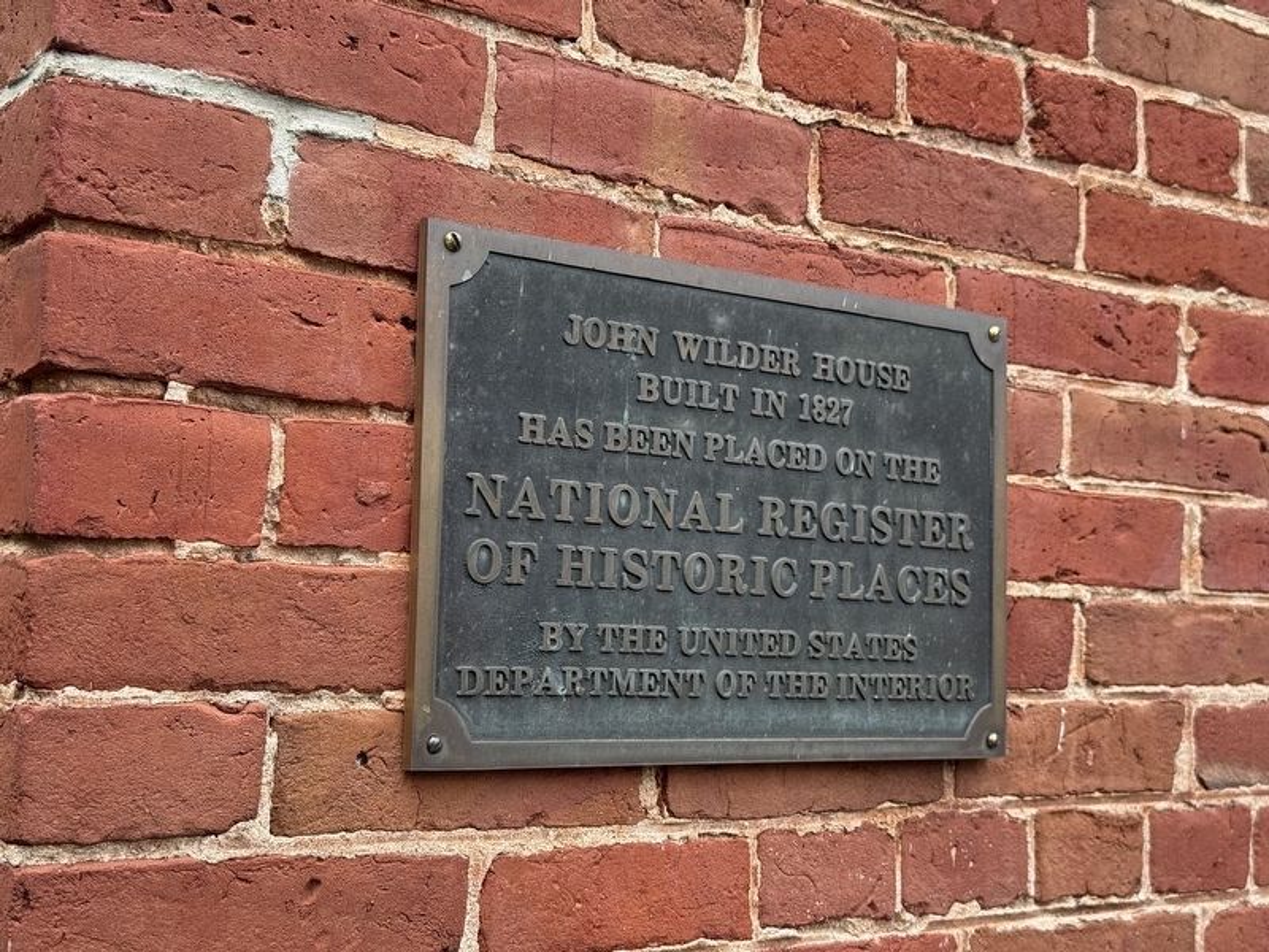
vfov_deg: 30.3
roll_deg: -2.0
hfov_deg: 39.7
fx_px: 1760
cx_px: 634
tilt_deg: +4.0
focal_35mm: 48
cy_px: 476
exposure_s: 1/1285
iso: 80
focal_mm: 6.76
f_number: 1.78
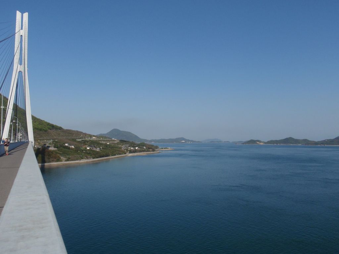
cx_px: 170
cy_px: 127
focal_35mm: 28
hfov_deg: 63.4
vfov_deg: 49.7
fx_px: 274
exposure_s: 1/800
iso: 64
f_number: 4
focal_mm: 5
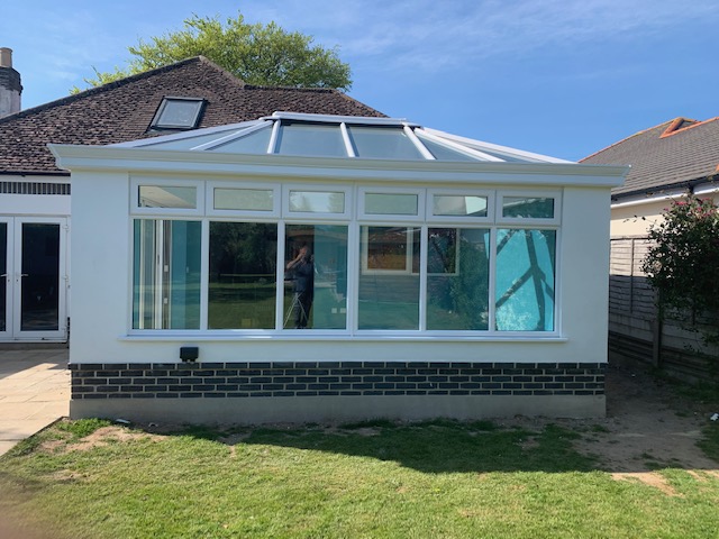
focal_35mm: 26
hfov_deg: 67.3
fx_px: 540
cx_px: 360
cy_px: 270
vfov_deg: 53.1
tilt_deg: -0.8
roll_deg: -0.4
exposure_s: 1/1250
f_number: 1.8
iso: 25
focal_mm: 4.25
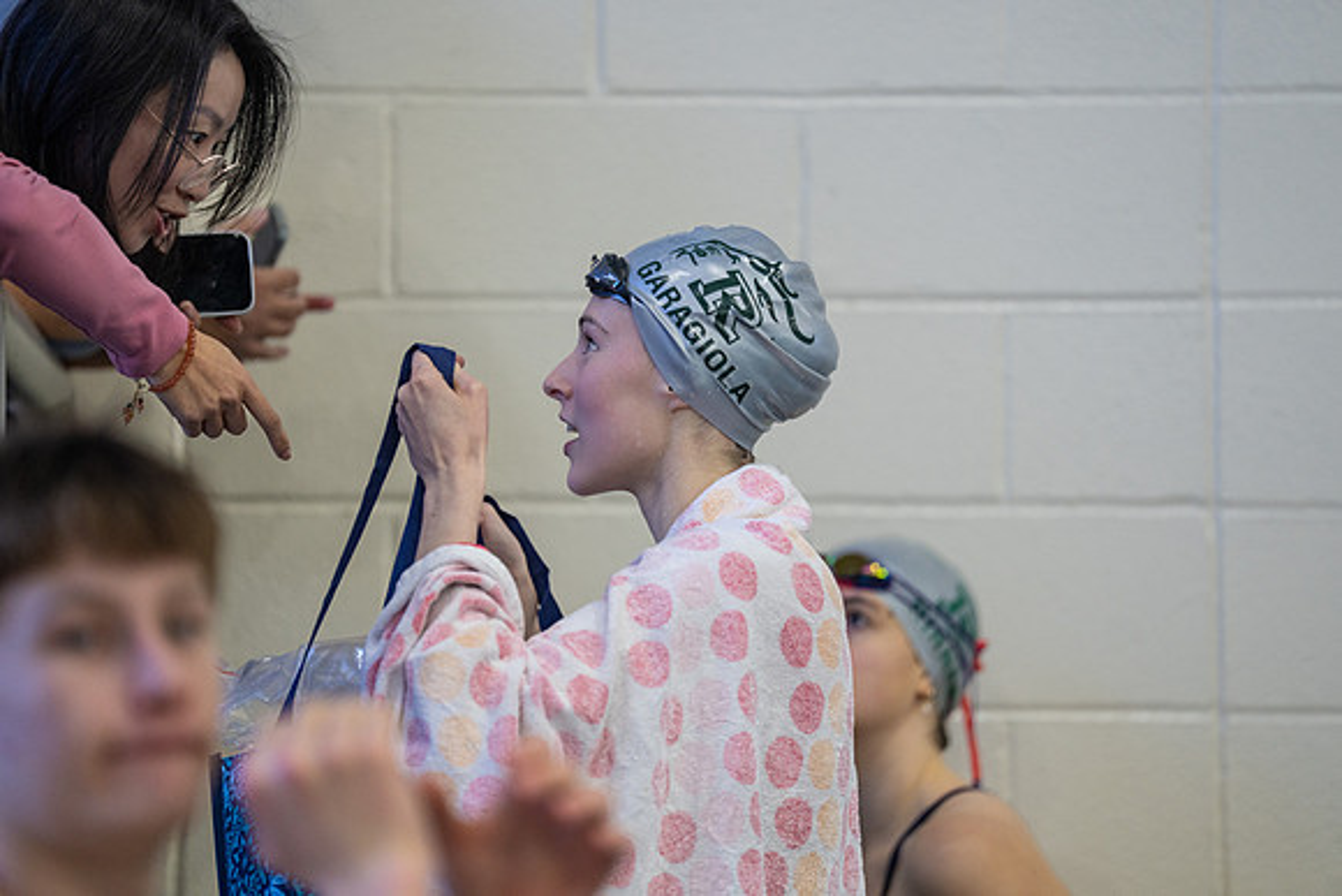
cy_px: 448
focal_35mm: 200
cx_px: 671
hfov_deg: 10.3
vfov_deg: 6.9
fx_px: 7457
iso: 1250
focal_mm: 200
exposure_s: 1/320
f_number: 2.8
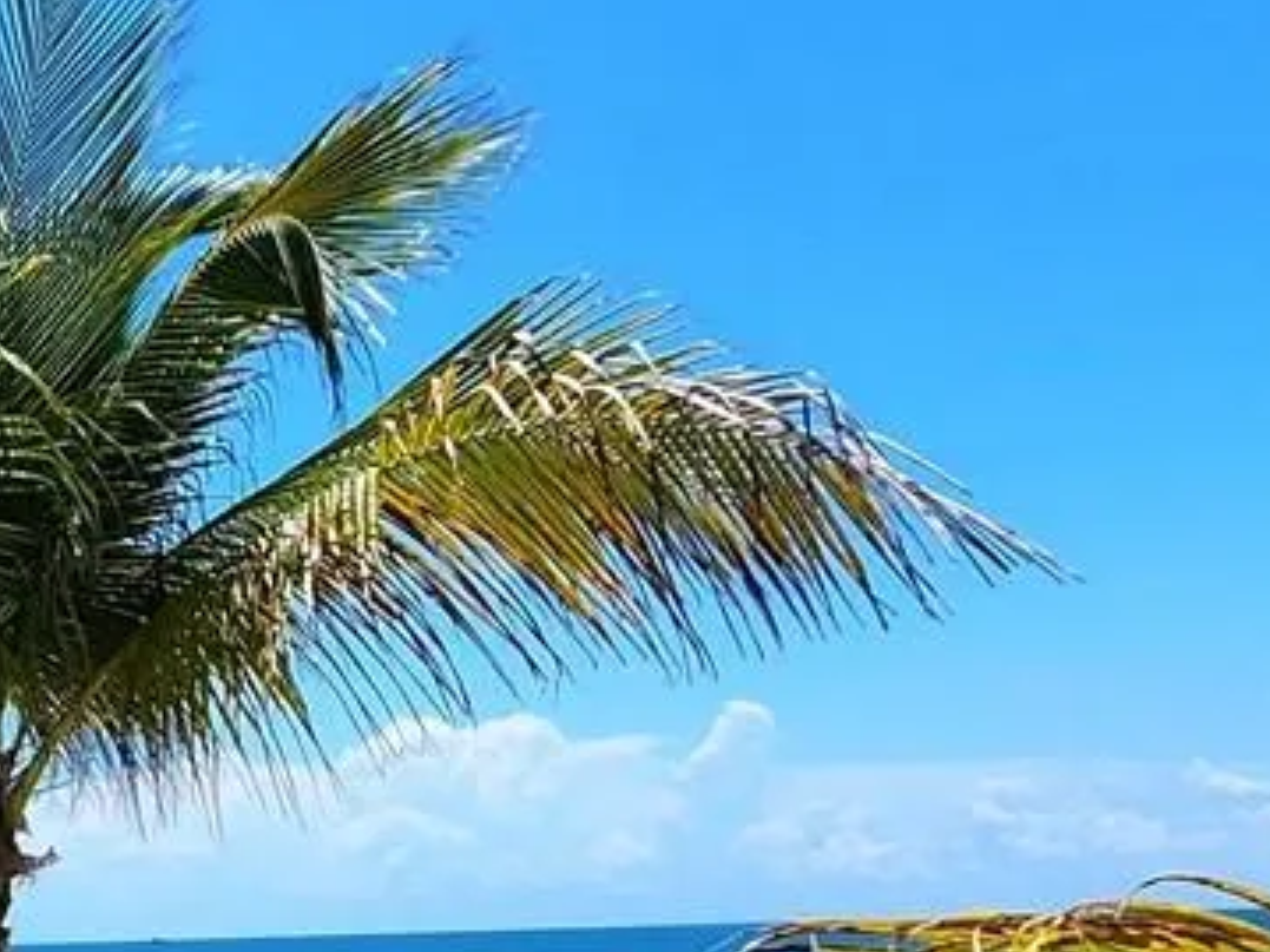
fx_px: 2127
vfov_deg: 24.2
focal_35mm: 58
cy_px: 927
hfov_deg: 27.4
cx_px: -414
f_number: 2.2
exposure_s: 1/5000
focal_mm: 2.2
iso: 50
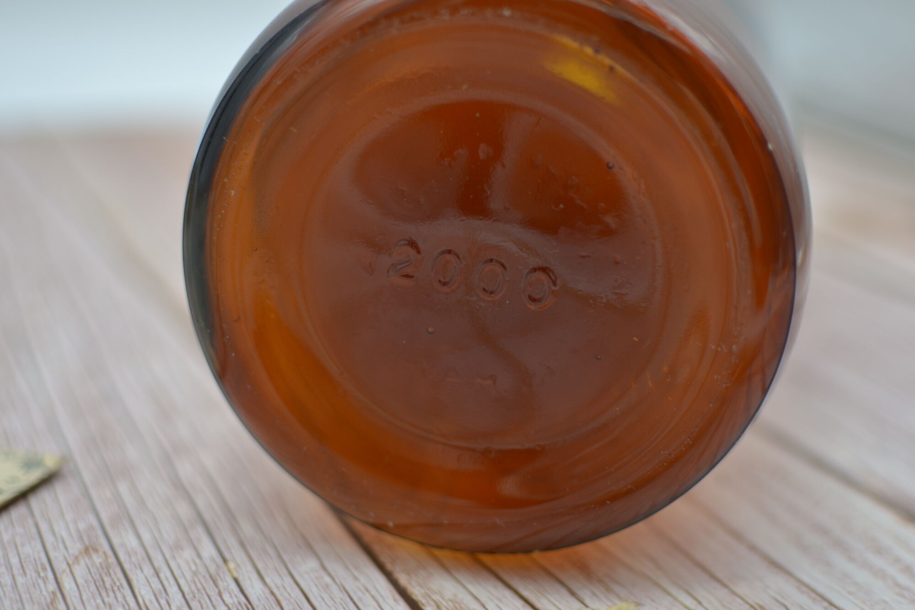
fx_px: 1334
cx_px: 458
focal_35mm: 52
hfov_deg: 37.9
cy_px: 305
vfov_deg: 25.7
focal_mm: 35
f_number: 1.8
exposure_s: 1/400
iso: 100
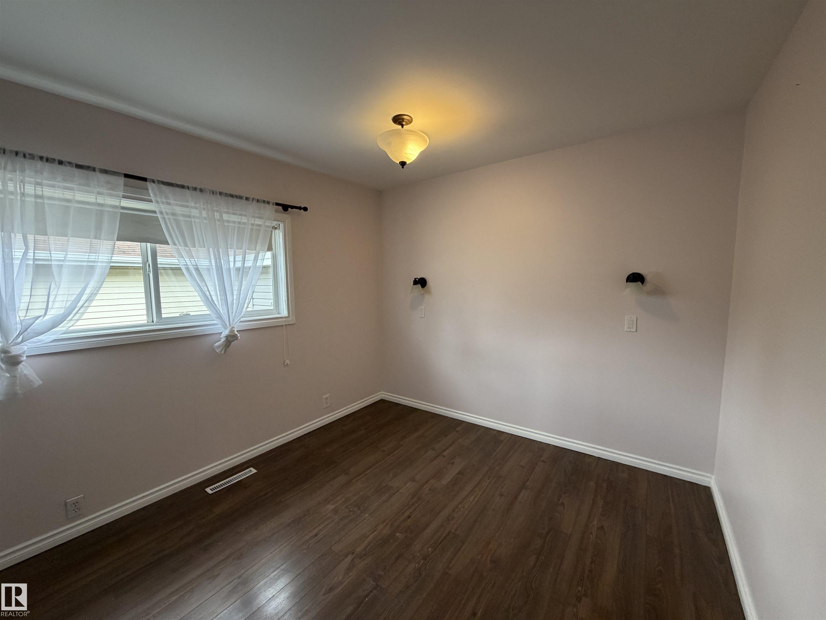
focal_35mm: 14
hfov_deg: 102.1
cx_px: 413
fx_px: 334
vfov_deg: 85.7
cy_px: 310
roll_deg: +0.6
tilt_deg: -4.8
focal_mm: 2.22
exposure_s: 1/120
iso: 200
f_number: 2.2
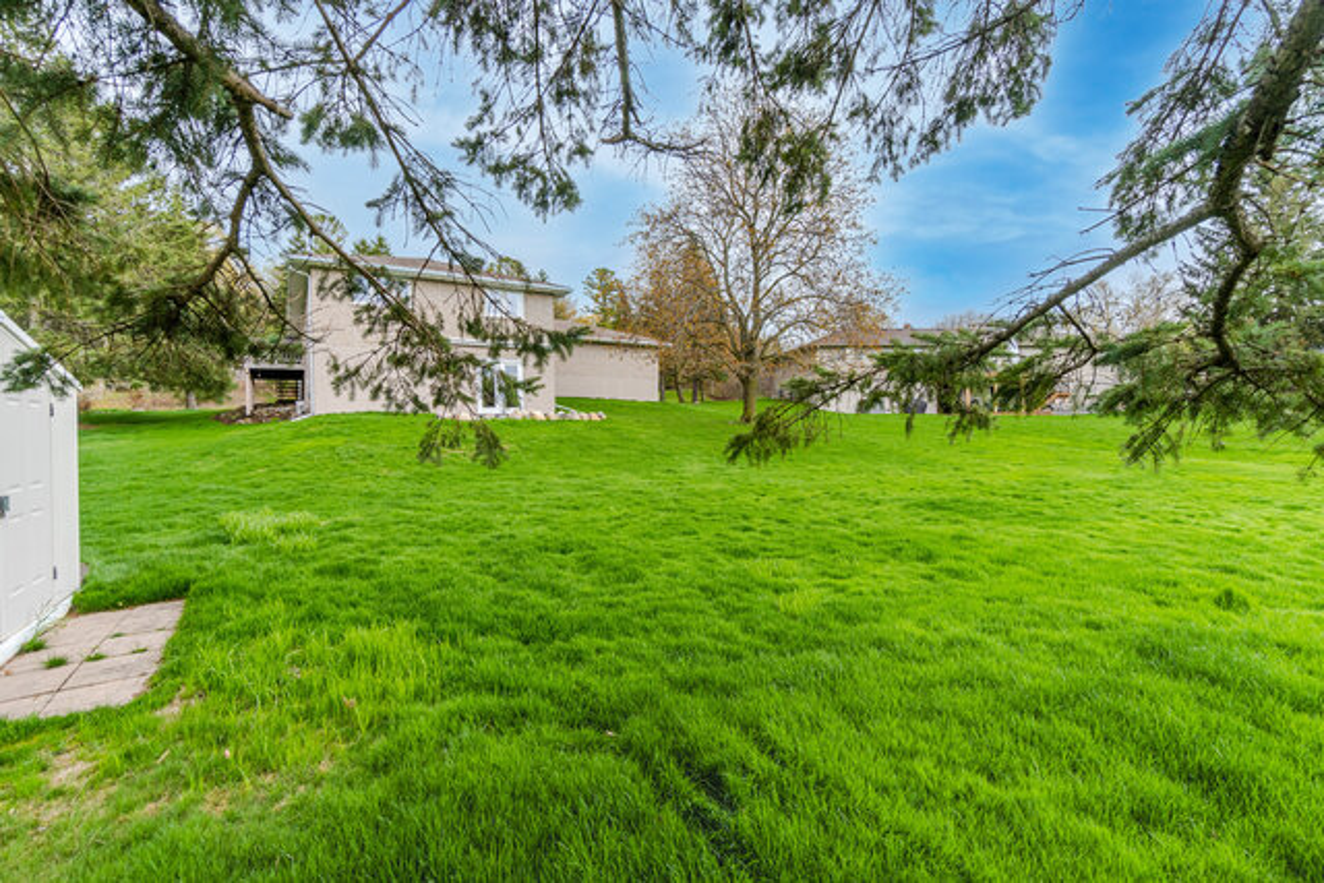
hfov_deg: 100.4
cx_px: 662
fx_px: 552
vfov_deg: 77.4
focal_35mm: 15
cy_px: 442
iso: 50
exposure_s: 1/80
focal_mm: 10
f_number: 7.1
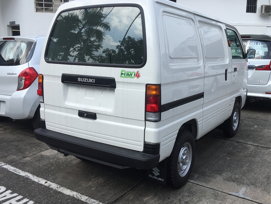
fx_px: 266
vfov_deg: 41.8
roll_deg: -2.7
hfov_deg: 53.8
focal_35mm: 34
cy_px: 93
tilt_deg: -8.3
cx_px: 151
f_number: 2.2
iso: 32
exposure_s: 1/1099
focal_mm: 4.15
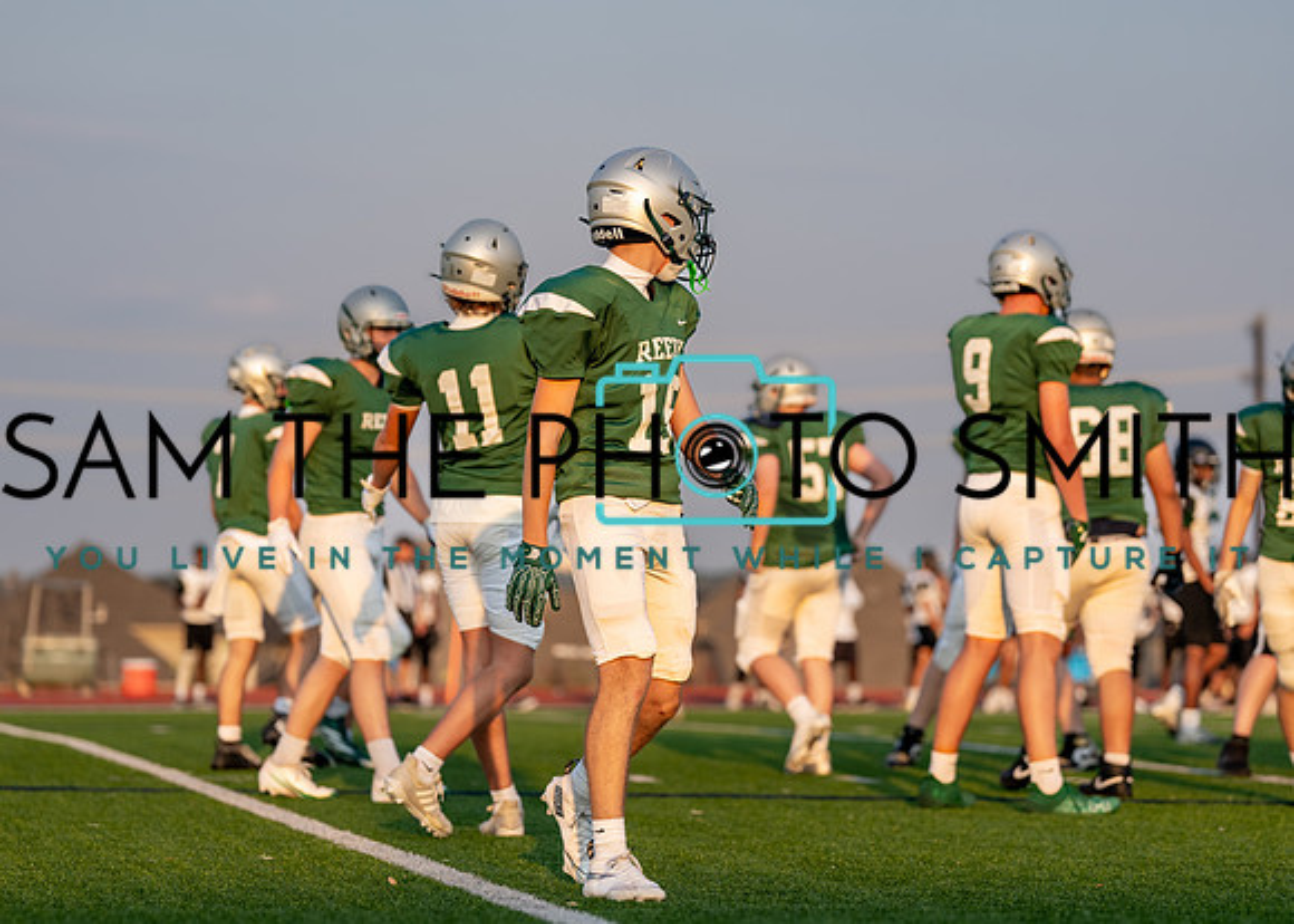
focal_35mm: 141
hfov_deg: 14.2
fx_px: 5177
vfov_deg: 10.2
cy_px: 474
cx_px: 660
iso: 320
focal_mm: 119
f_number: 2.8
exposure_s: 1/2500
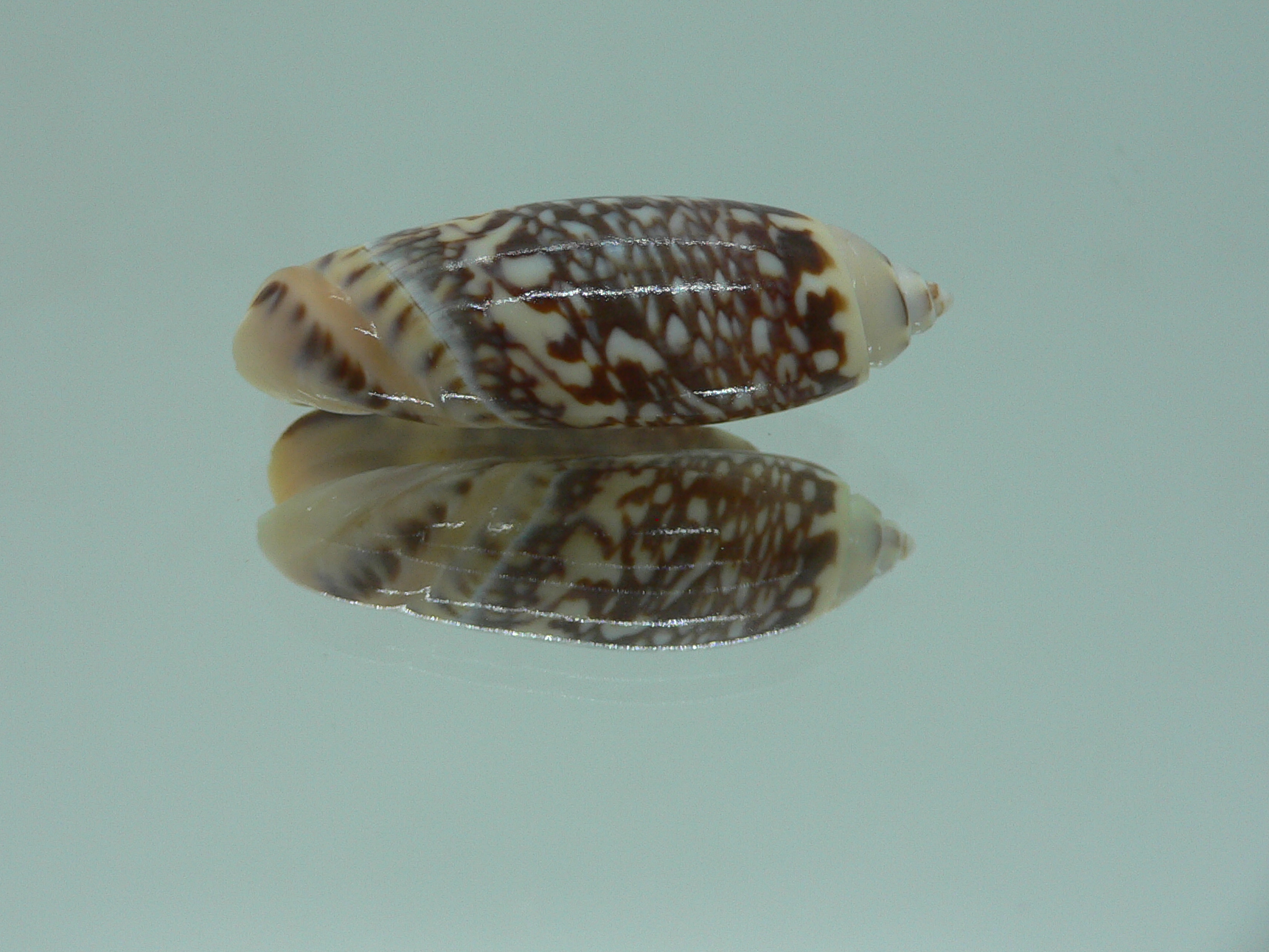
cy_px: 410
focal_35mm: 41
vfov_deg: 35.1
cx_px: 574
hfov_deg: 45.7
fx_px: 1503
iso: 80
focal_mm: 4.6
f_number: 2.8
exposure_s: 1/60
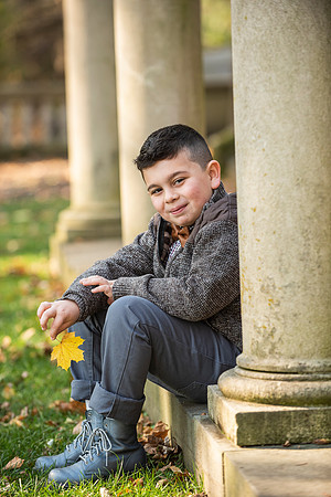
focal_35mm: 160
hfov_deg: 8.6
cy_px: 248
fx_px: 2206
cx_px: 166
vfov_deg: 12.8
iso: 320
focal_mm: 160
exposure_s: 1/320
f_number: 3.5
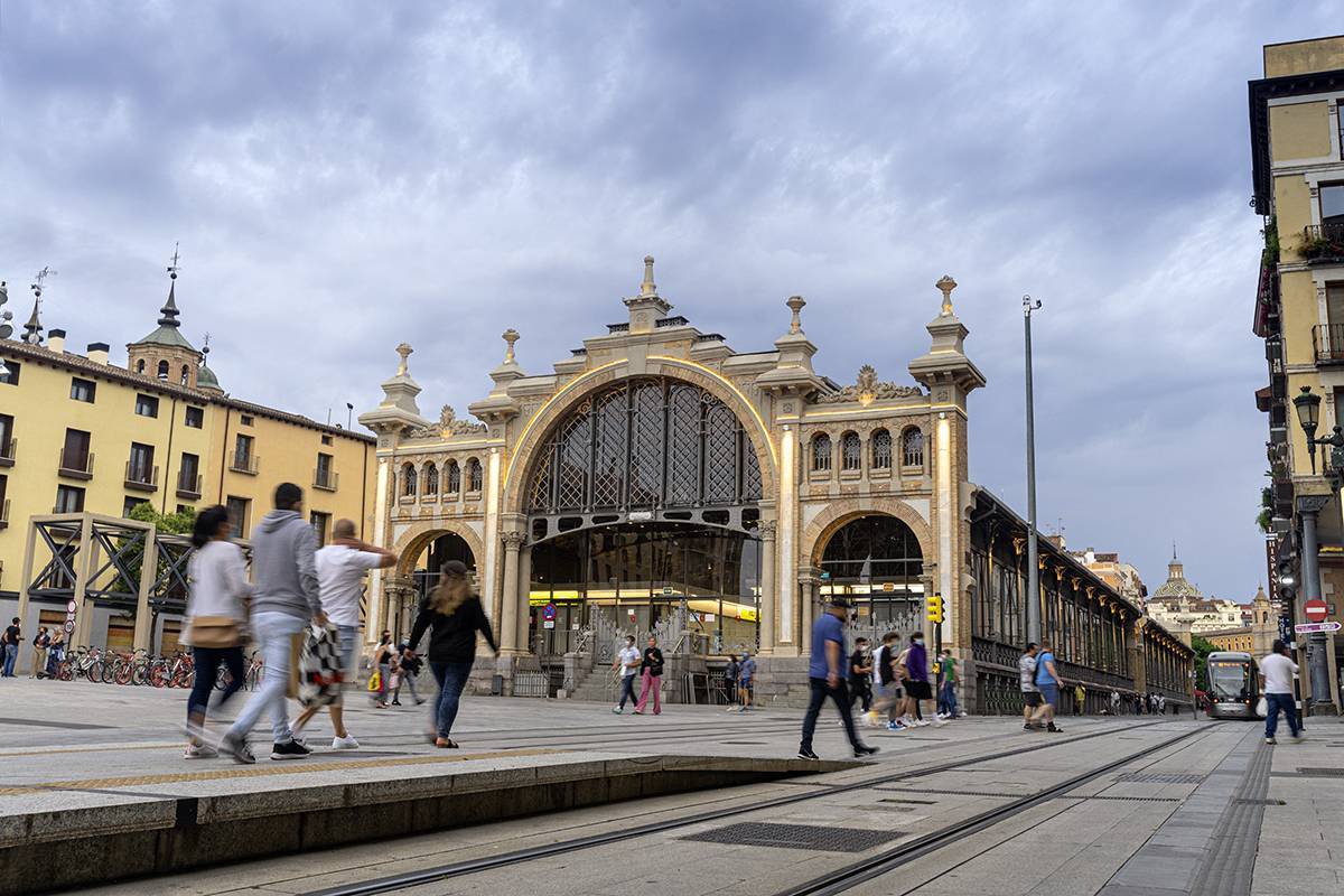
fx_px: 1307
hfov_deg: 54.4
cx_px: 672
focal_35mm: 35
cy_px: 448
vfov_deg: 37.9
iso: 200
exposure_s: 1/13
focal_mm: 35
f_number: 8
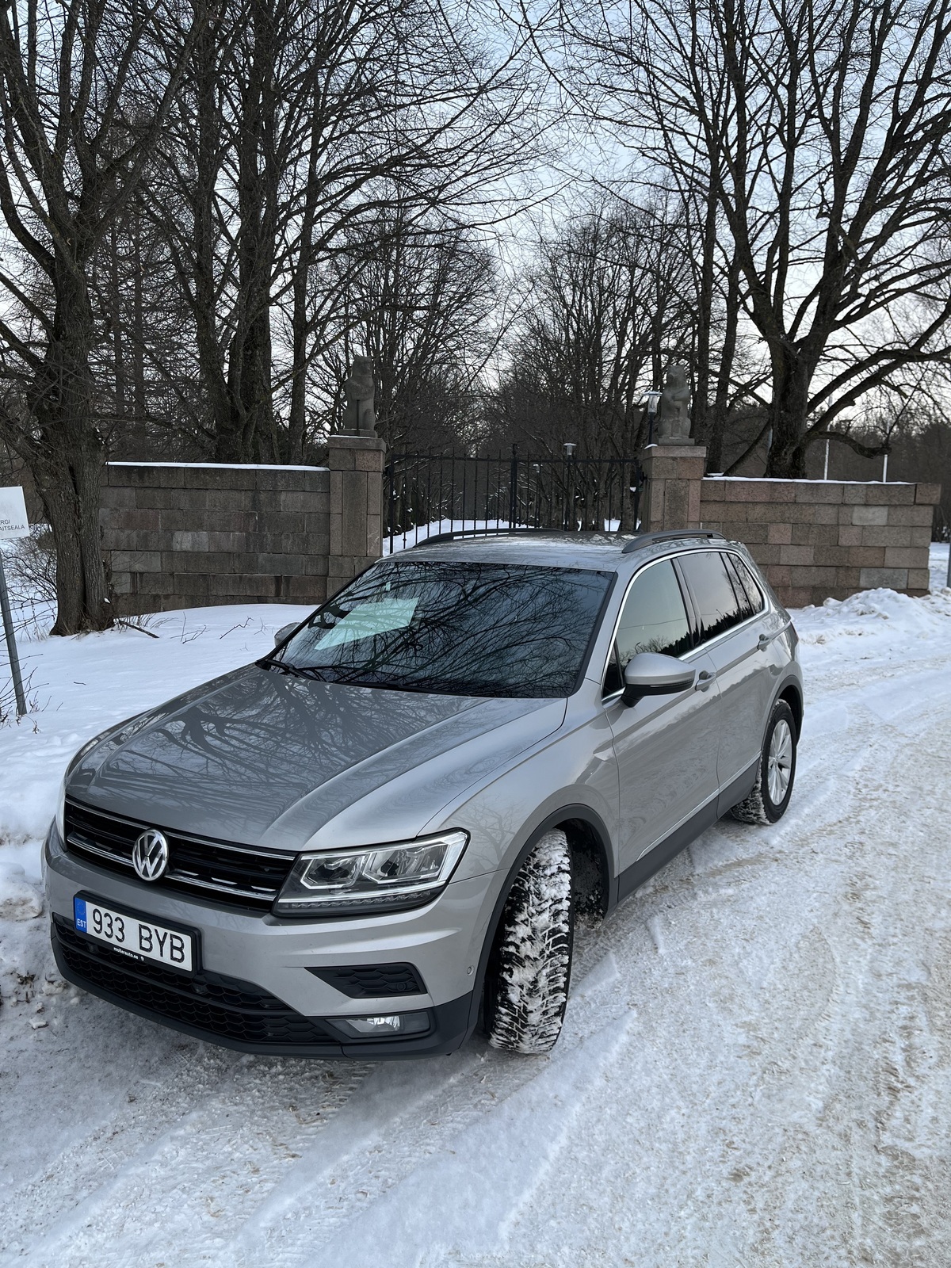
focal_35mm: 26
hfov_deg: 53.1
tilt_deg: -7.5
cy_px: 634
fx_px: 952
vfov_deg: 67.3
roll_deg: -2.2
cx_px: 476
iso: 40
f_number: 1.6
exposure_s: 1/291
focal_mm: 5.1
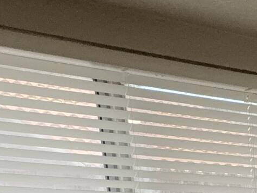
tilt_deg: -20.7
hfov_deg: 20.2
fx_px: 661
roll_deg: +0.9
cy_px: 494
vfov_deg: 12.3
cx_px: 333
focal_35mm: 89
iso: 50
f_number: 2.2
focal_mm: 2.22
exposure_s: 1/128
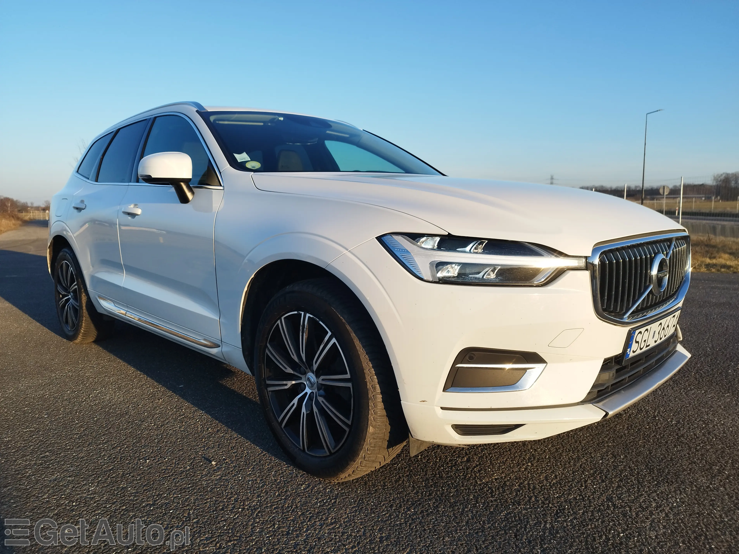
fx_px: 512
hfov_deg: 71.6
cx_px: 370
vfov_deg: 56.8
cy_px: 277
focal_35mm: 24
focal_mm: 5.89
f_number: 1.89
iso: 50
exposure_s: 1/370
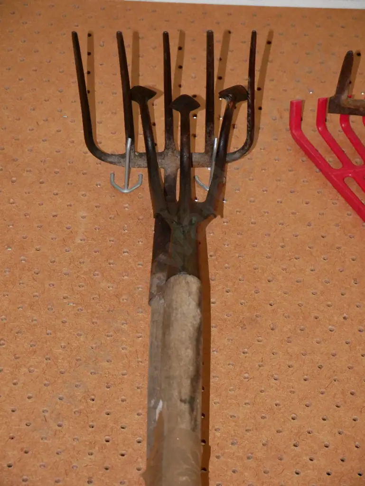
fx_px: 1686
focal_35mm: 120
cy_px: 243
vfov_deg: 16.4
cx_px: 182
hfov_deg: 12.4
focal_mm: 60
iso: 3200
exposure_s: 1/60
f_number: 5.6
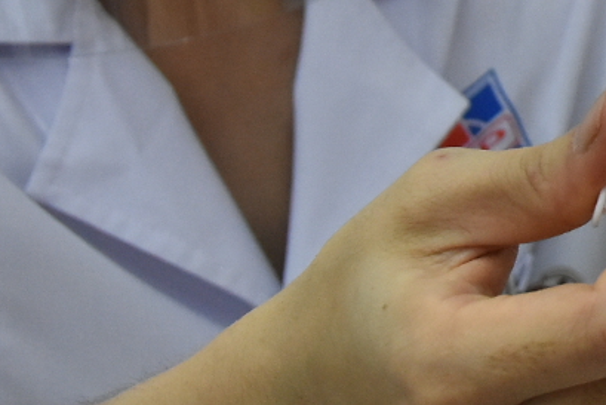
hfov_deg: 9.2
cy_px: -40
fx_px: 3603
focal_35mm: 214
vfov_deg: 6.4
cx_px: 1024
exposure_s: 1/80
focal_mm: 36
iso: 2000
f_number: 8
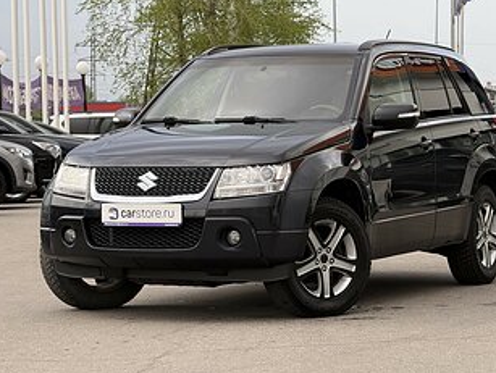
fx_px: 1994
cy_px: 183
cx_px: 270
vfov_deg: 10.7
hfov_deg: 14.2
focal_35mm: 139
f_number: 2.8
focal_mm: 15.66
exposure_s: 1/116
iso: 50
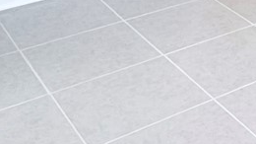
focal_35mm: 94
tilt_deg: +0.8
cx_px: 393
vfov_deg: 10.1
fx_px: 638
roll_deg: -1.2
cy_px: -264
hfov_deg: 19.5
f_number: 2.2
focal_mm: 2.22
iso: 80
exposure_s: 1/120
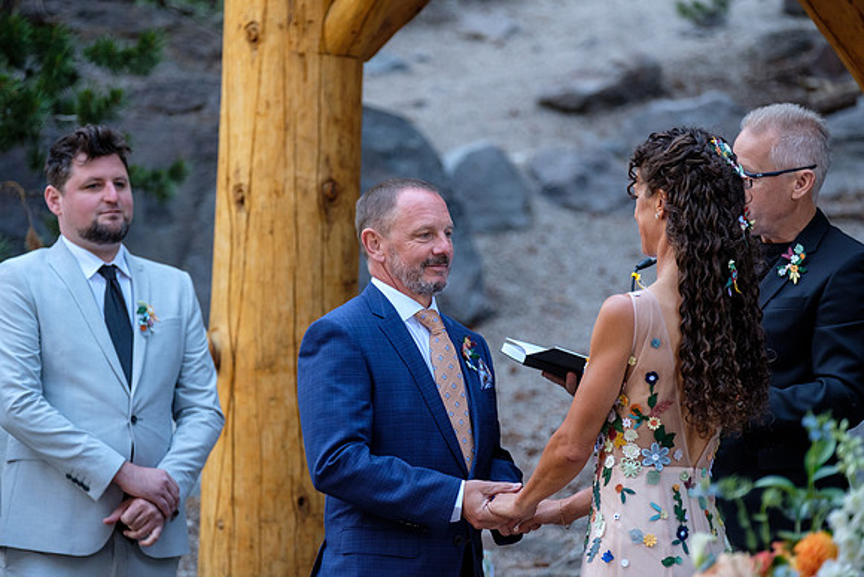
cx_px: 432
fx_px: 3985
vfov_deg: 8.3
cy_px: 288
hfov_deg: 12.4
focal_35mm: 166
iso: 1000
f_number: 2.8
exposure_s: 1/240
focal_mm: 110.6
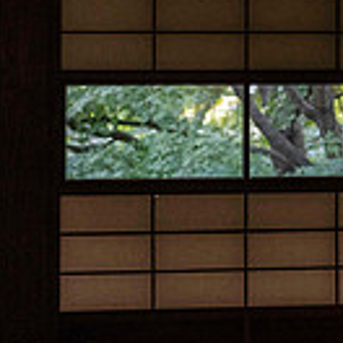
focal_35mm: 209
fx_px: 2343
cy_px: 31
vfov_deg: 8.3
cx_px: 746
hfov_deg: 7.9
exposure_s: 1/125
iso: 1000
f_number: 4
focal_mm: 56
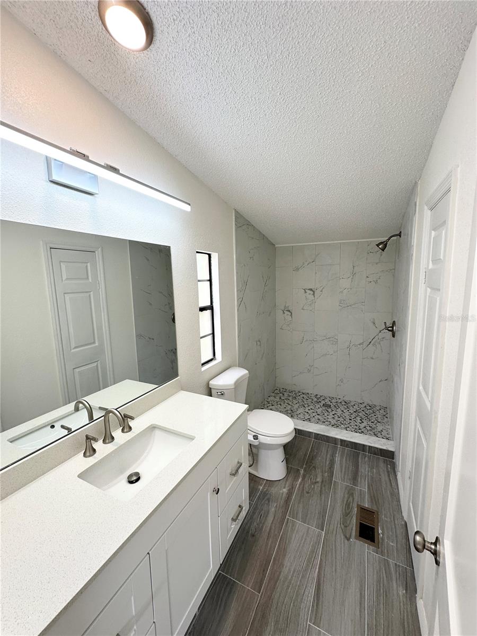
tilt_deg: -8.6
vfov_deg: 102.1
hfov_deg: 85.7
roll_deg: +1.3
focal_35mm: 14
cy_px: 318
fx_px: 257
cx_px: 238
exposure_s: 1/120
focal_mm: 2.22
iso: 64
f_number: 2.2
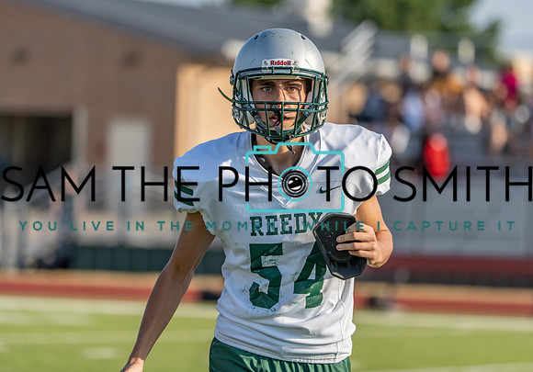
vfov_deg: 4.4
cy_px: 178
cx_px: 291
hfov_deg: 6.3
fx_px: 4859
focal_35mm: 323
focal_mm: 297
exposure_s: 1/1250
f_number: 5.6
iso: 250
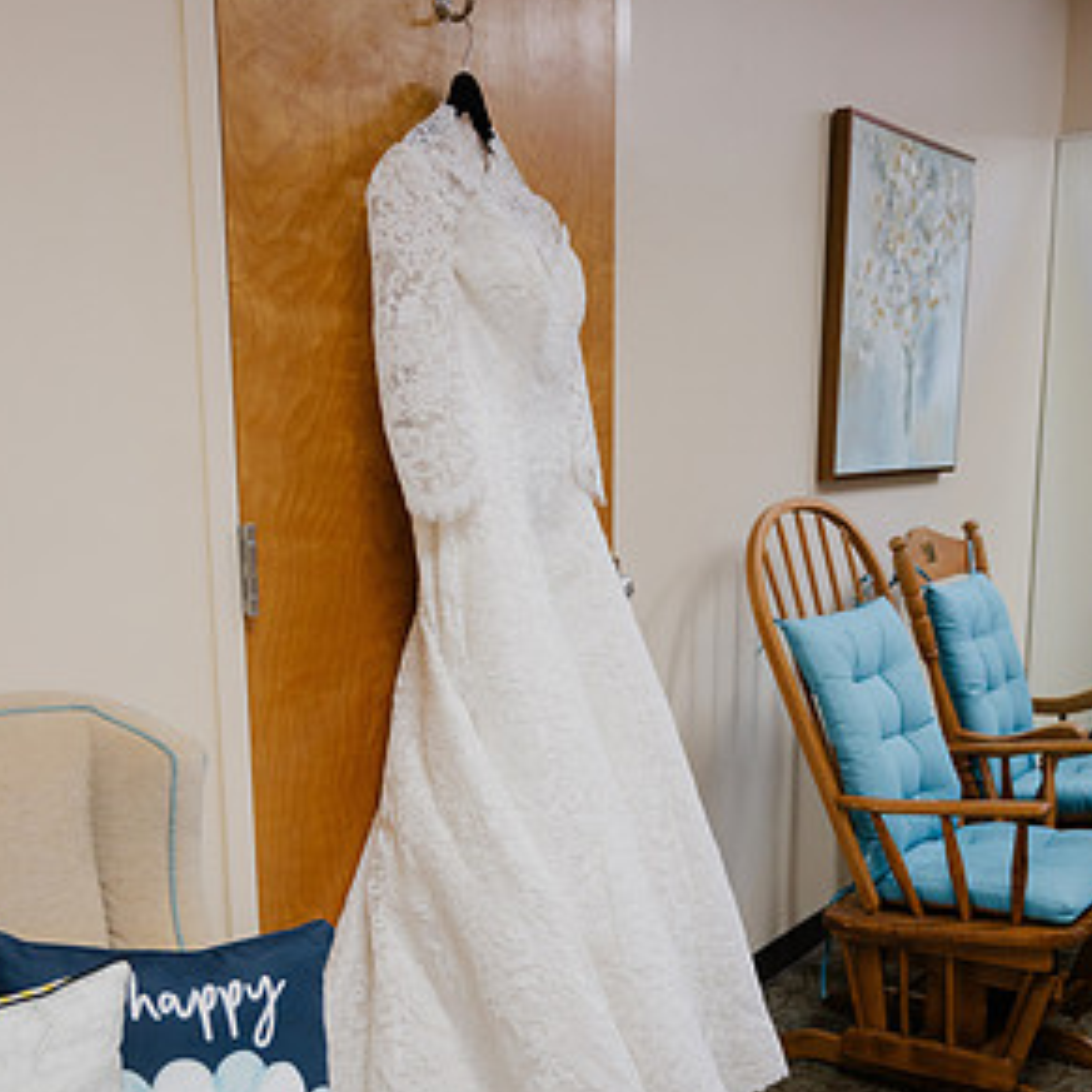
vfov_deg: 39.6
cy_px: 728
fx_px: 1499
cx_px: 540
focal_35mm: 42
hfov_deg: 40.0
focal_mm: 32
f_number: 2.8
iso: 800
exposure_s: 1/250
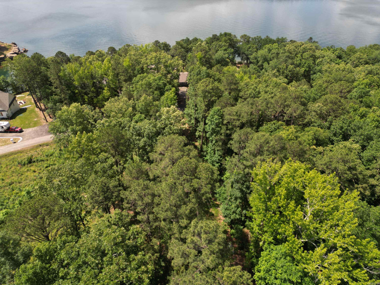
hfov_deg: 71.6
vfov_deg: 56.8
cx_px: 190
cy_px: 142
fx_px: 263
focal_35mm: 24
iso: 100
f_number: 1.7
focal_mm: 6.72
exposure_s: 1/200
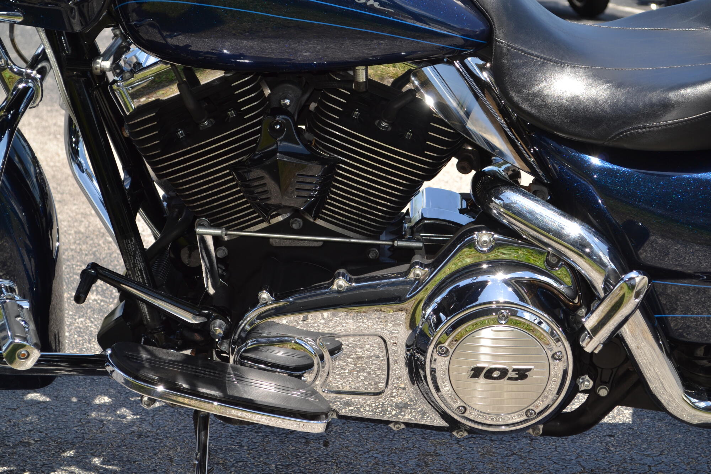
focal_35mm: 82
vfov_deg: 16.6
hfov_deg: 24.6
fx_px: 1629
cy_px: 237
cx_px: 356
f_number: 8
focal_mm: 55
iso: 100
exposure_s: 1/200
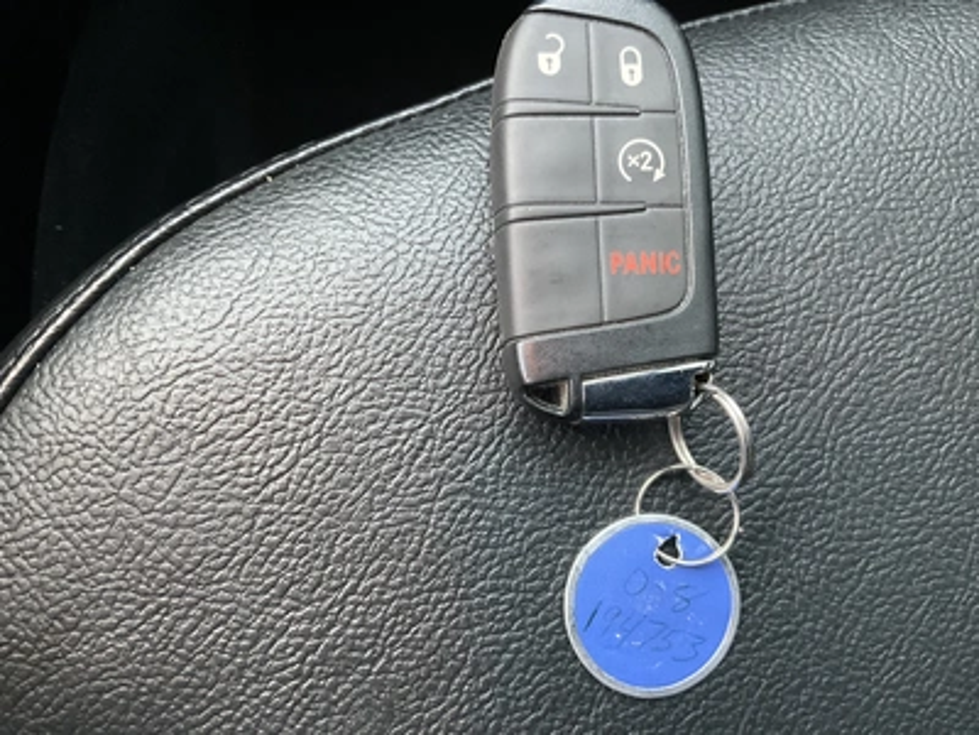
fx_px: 820
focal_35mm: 29
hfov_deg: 61.7
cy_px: 368
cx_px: 490
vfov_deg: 48.2
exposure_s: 1/43
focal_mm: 3
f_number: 1.8
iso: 320
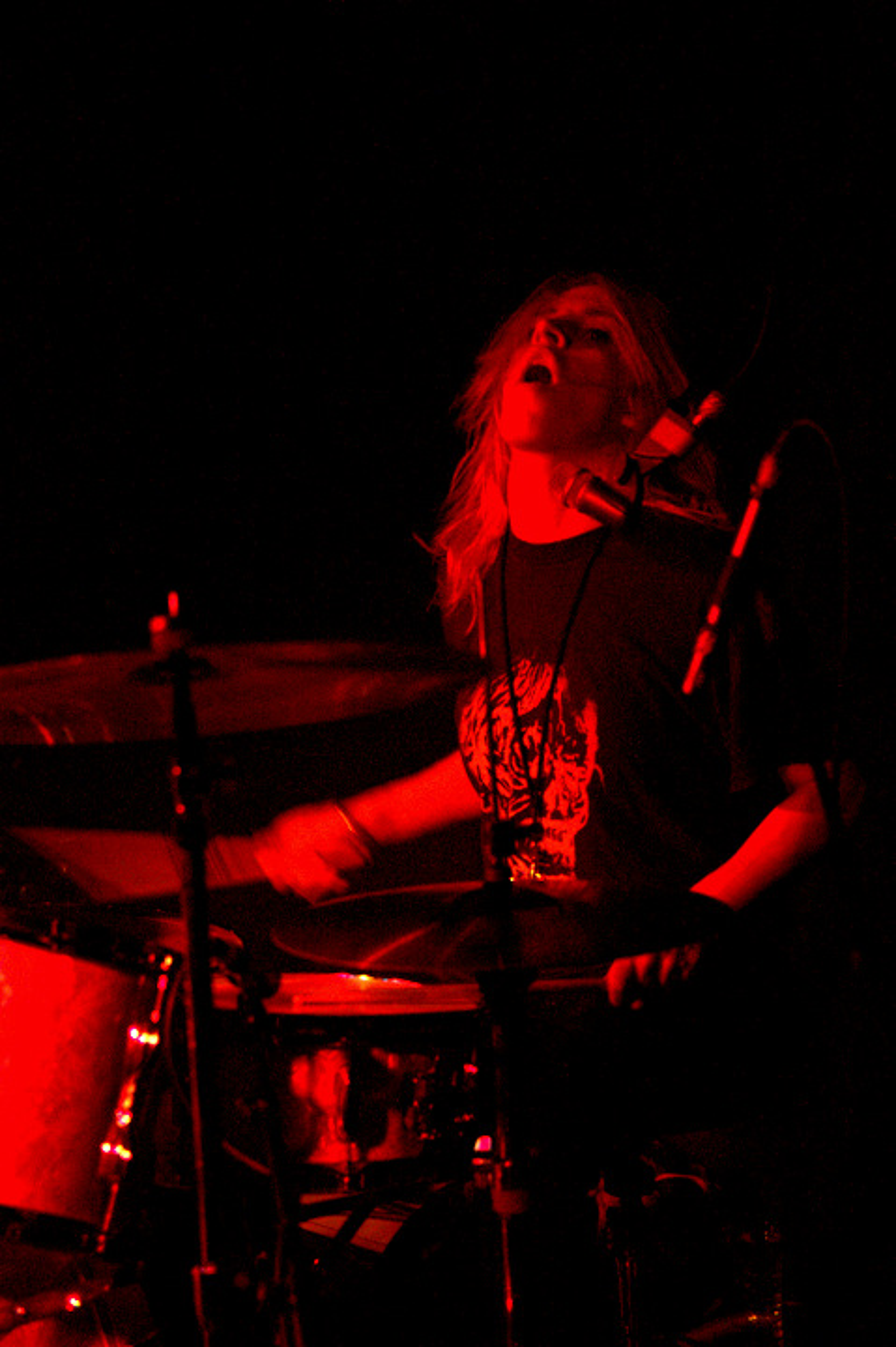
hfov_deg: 18.2
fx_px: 2804
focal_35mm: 75
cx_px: 448
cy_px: 674
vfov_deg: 27.0
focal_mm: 50
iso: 800
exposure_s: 1/50
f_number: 2.8
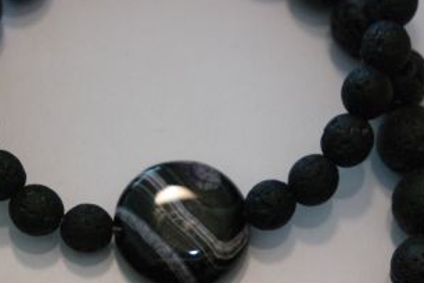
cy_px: 226
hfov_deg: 13.6
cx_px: 201
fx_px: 1778
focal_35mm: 151
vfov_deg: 9.1
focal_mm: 50
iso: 3200
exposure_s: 1/80
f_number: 5.6
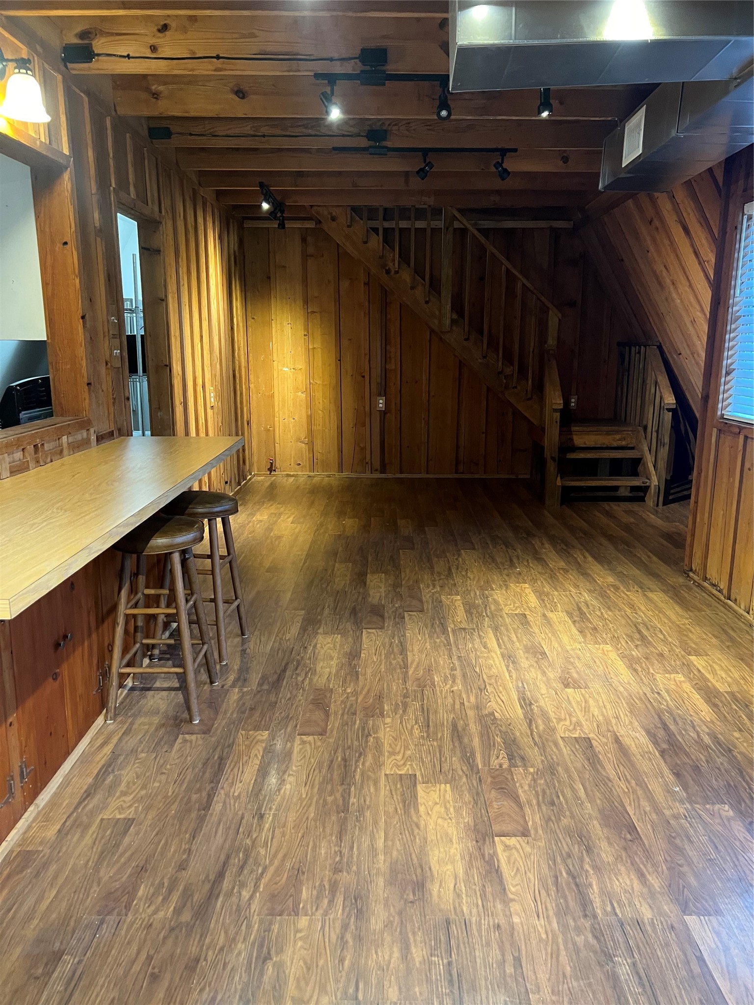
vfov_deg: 67.3
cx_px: 377
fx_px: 755
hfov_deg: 53.1
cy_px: 502
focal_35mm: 26
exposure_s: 1/60
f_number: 1.5
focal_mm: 5.7
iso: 320
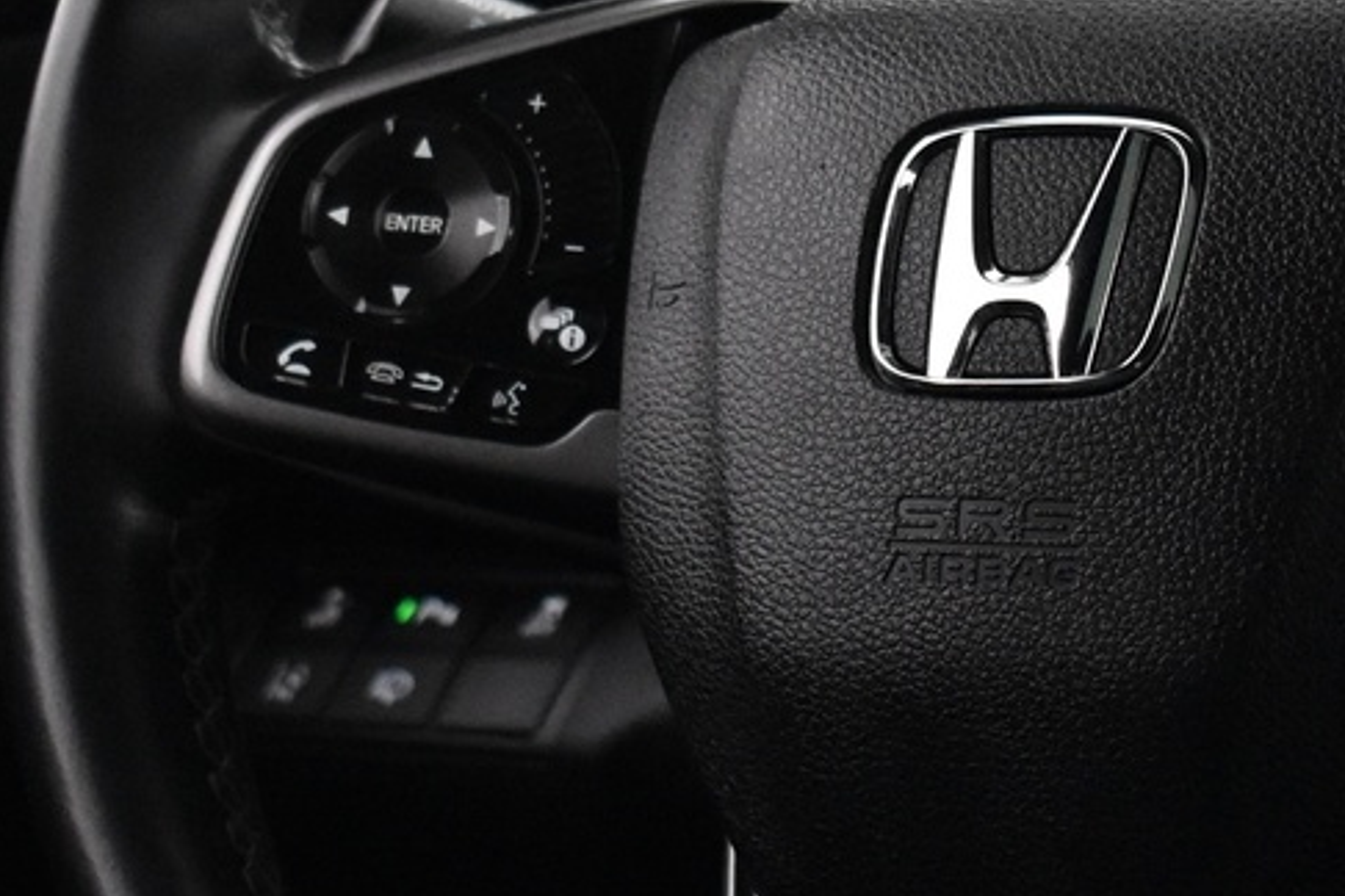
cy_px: 337
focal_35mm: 150
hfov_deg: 13.6
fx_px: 5604
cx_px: 1117
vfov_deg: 9.1
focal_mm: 30
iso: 3200
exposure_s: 1/50
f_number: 4.2
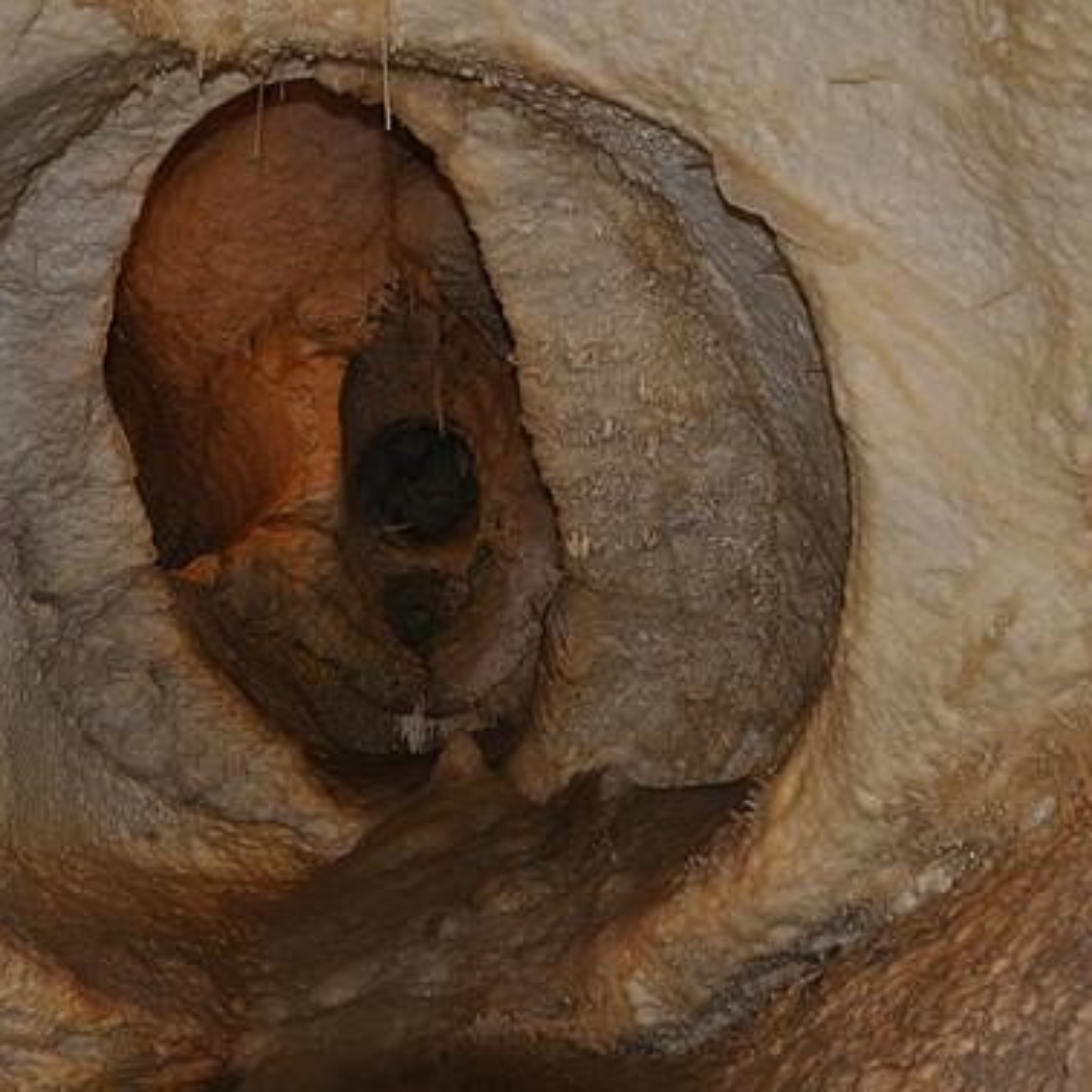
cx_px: 436
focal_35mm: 43
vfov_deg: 39.2
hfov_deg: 39.0
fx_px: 1535
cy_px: 547
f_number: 3.8
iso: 800
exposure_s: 1/60
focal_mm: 22
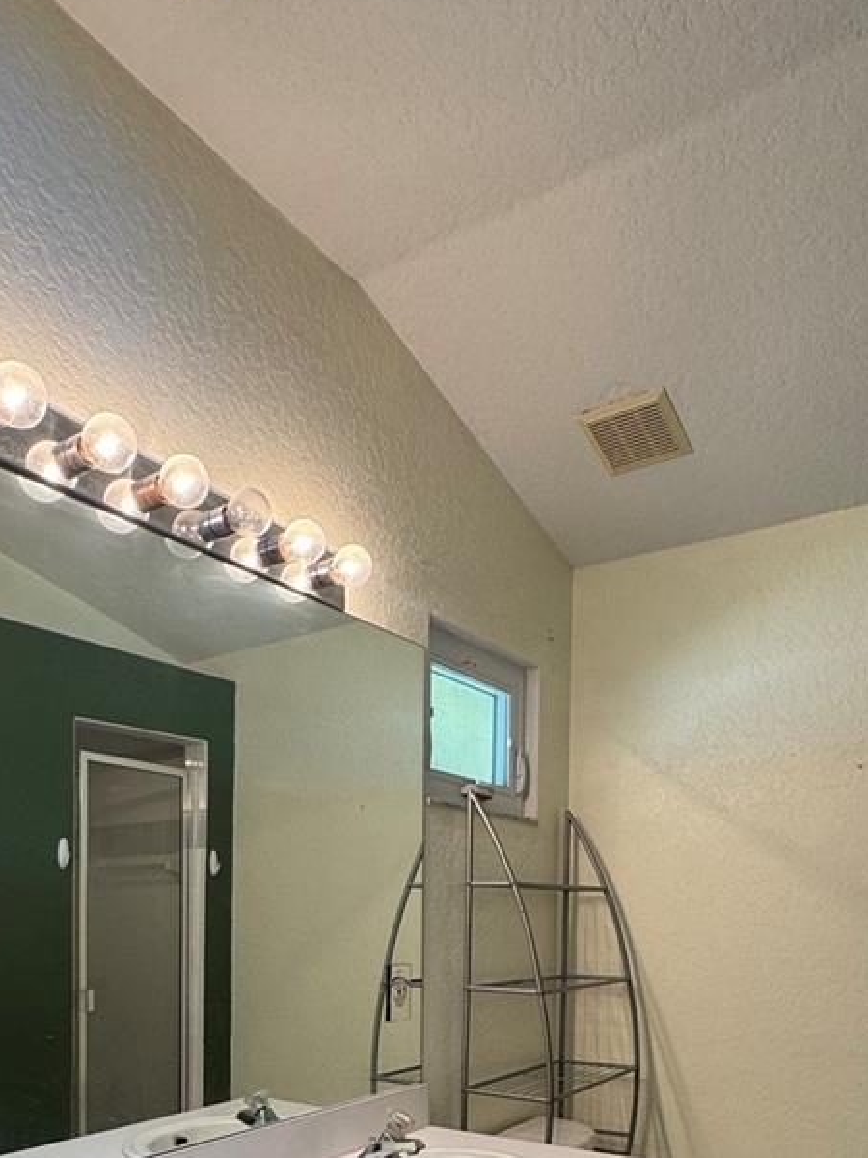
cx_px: 357
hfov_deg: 49.5
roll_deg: +0.3
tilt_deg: -1.4
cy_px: 944
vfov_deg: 58.1
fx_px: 936
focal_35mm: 28
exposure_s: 1/120
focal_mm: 2.22
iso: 100
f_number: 2.2
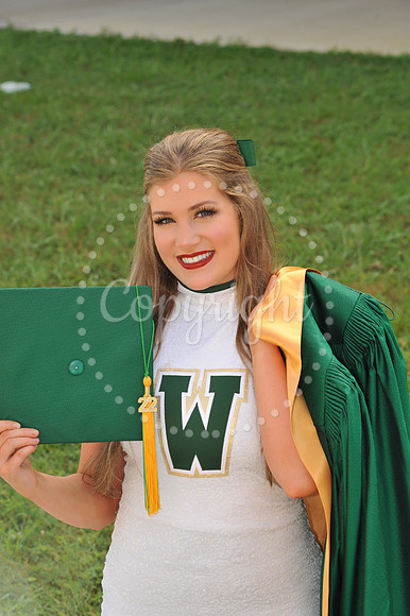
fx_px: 2138
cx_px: 205
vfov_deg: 16.4
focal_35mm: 125
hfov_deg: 11.0
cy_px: 308
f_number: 10
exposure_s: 1/100
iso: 200
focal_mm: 125
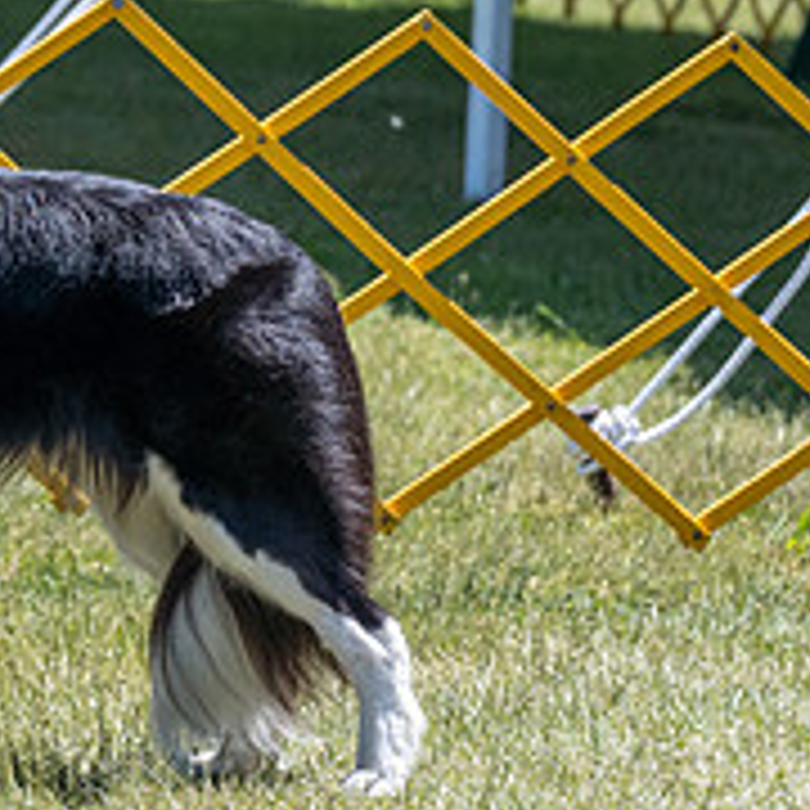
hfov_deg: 3.8
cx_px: -317
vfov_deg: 3.8
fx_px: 12257
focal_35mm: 463
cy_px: 50
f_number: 7.1
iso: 1250
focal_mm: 133
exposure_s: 1/1600
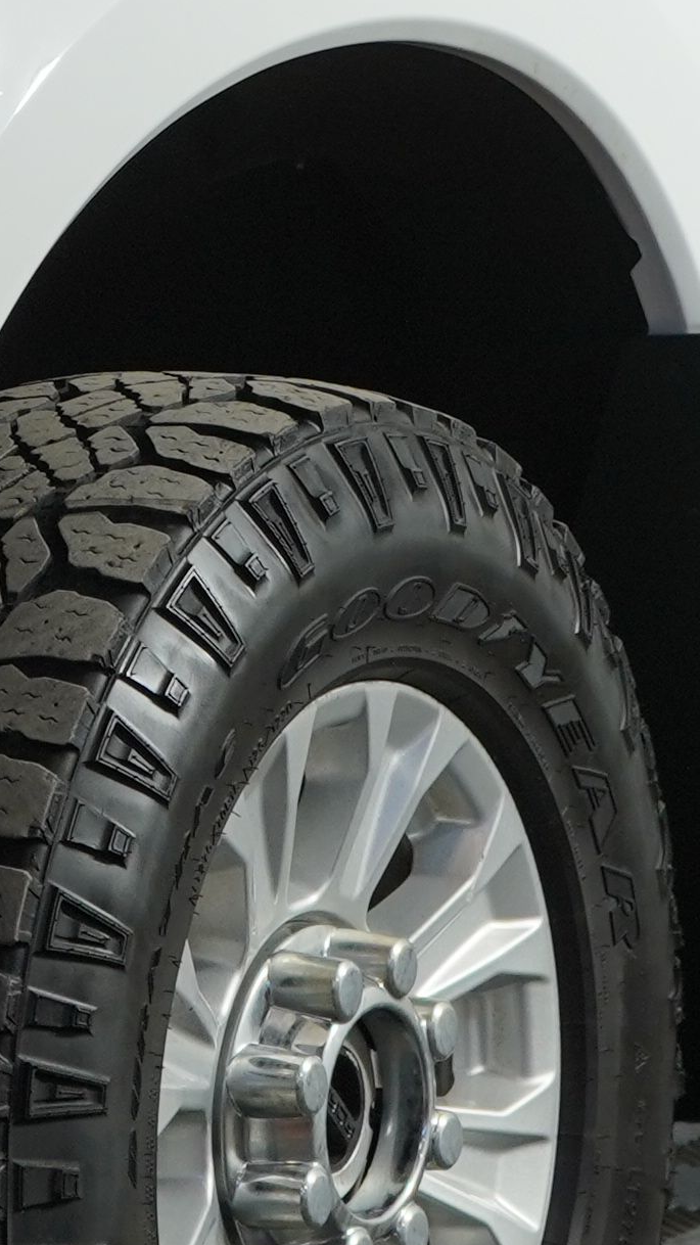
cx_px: -93
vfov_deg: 8.3
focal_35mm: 258
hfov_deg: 4.7
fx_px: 8515
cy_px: -71
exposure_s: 1/160
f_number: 4.5
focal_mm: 50
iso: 500
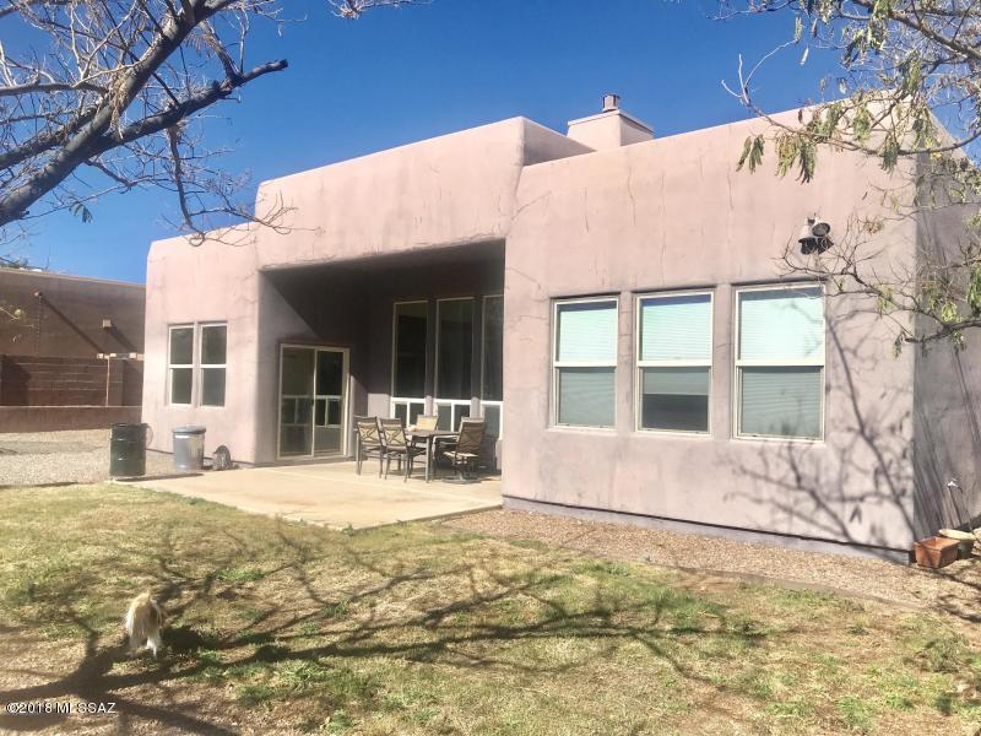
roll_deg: -1.6
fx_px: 794
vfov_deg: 49.7
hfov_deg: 63.4
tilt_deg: -0.3
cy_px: 368
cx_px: 490
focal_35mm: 28
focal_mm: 3.99
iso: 20
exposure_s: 1/3195
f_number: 1.8
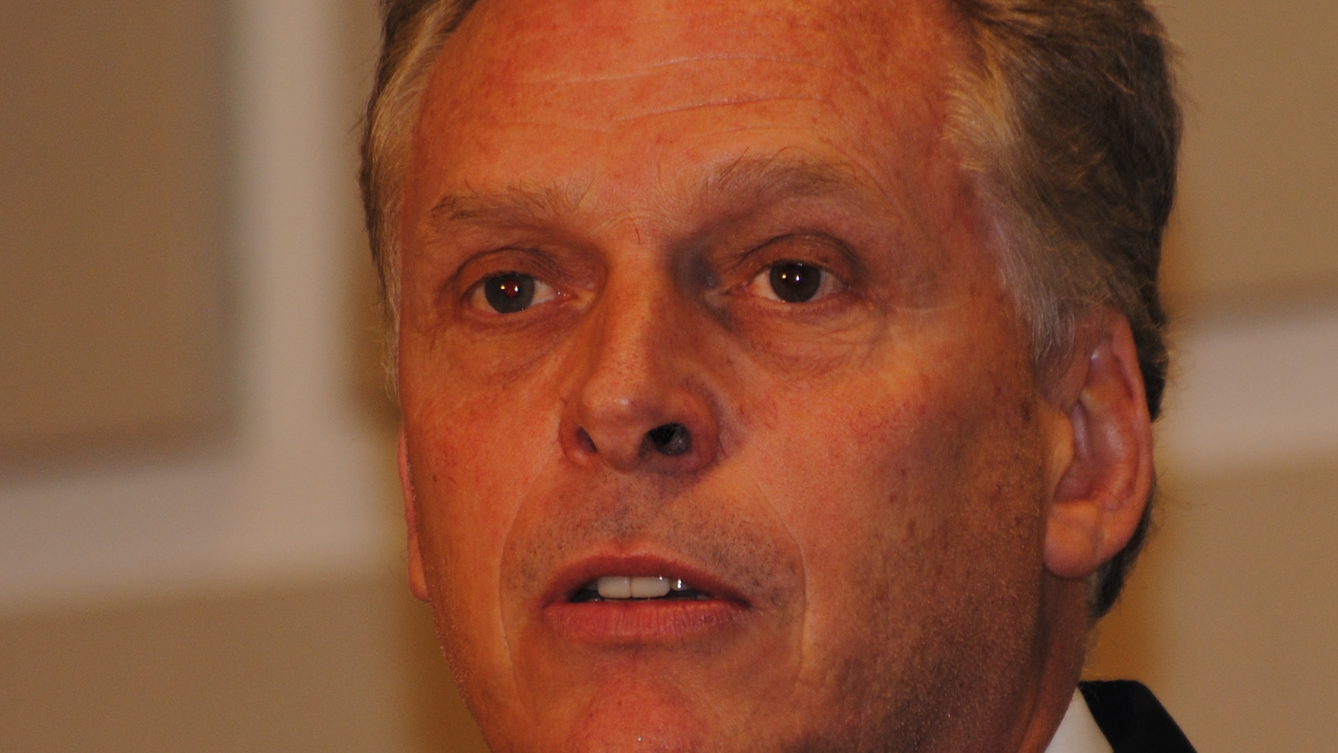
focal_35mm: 797
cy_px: 632
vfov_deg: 1.5
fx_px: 28279
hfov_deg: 2.7
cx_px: 881
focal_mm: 240
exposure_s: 1/60
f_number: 5.6
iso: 200
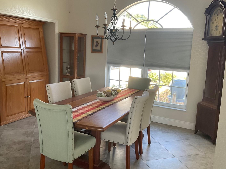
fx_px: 215
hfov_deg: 55.3
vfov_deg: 42.9
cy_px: 79
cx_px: 107
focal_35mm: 33
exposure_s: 1/60
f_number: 1.8
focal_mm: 3
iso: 50
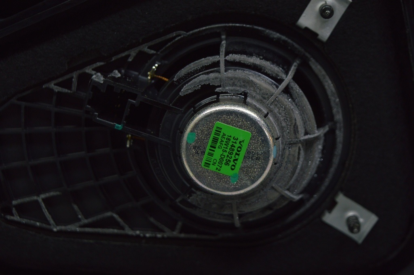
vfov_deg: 19.7
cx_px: 207
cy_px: 138
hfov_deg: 29.3
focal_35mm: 69
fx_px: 793
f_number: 5
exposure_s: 1/50
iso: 400
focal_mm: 46
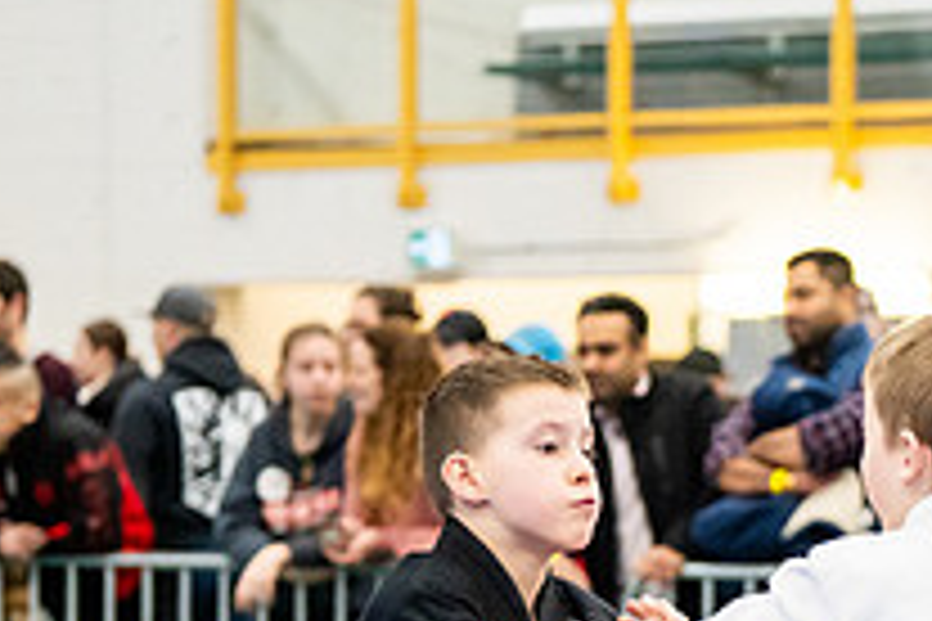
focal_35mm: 196
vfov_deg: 6.9
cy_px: 803
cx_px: 1018
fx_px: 5074
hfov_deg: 10.4
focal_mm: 70
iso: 4000
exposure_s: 1/500
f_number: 2.8
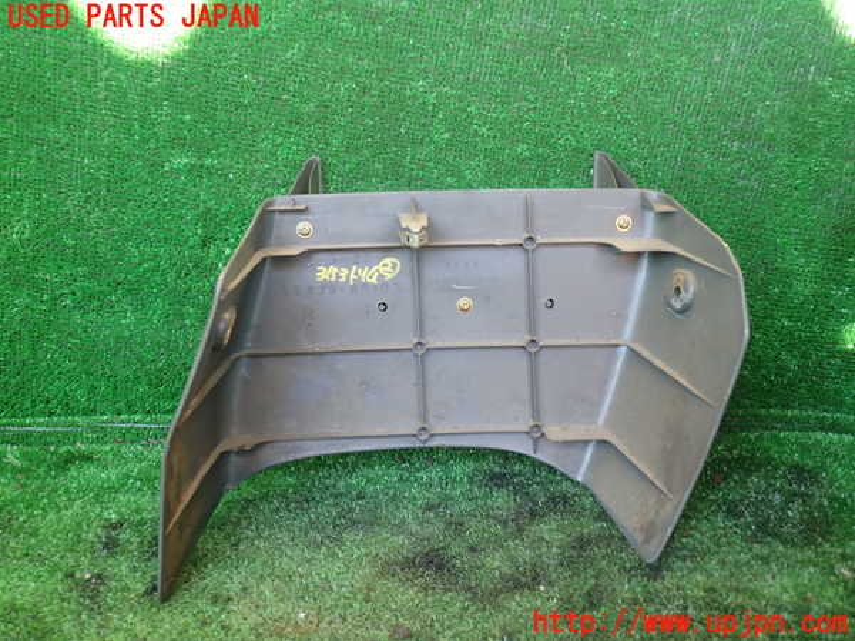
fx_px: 741
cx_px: 428
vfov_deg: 46.8
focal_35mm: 30
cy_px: 320
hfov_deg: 60.0
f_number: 2.3
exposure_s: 1/60
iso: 125
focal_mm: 5.4
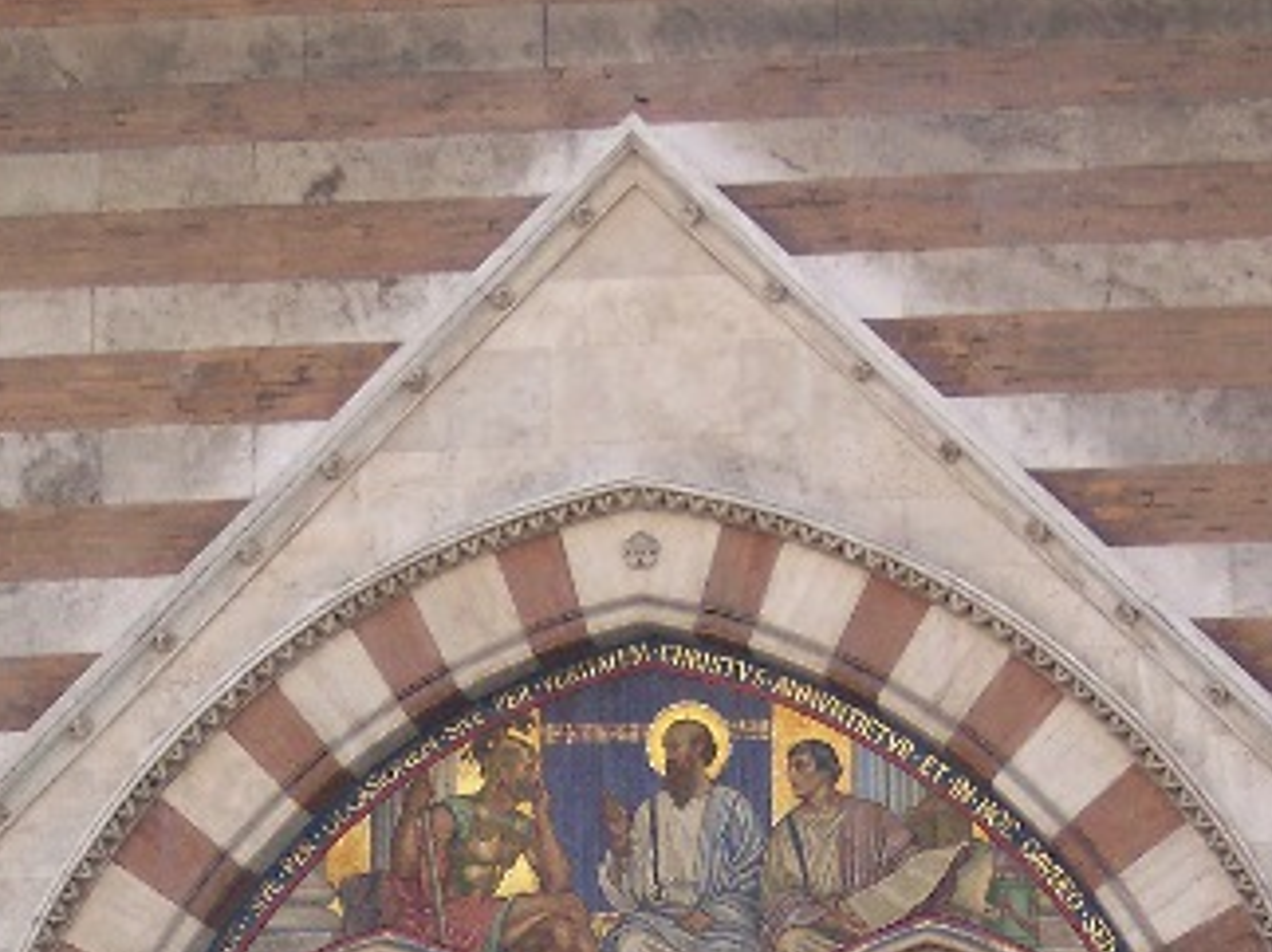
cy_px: 1086
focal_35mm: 156
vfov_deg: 9.4
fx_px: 5730
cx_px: 776
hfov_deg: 12.7
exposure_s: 1/500
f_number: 3.4
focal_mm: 13.3
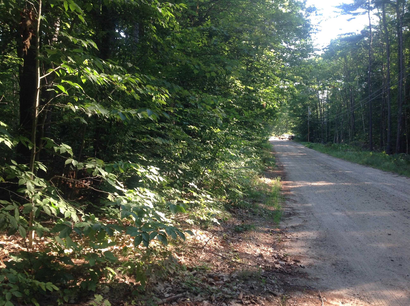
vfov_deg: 40.6
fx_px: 414
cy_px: 153
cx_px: 205
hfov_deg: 52.7
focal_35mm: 35
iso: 64
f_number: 2.4
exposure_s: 1/120
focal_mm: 4.28
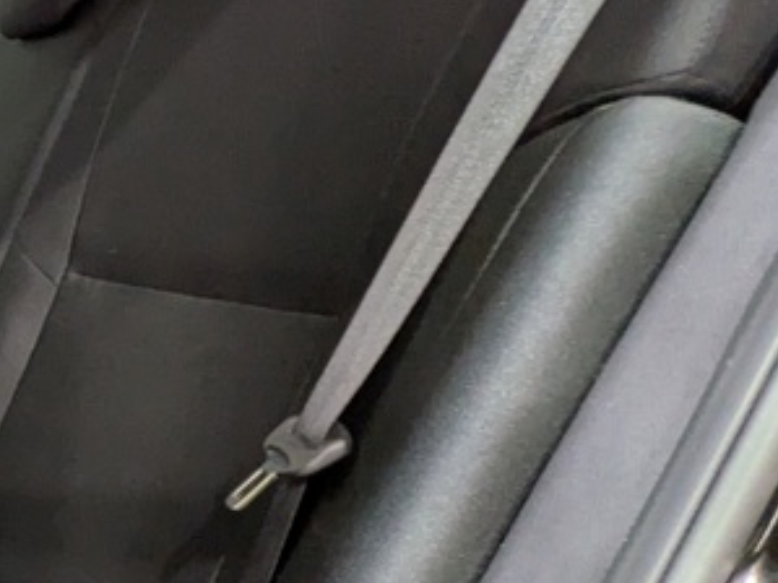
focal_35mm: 48
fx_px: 1078
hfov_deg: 29.6
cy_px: 396
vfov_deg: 30.0
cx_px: -291
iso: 107
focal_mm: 1.83
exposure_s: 1/30
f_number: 2.2
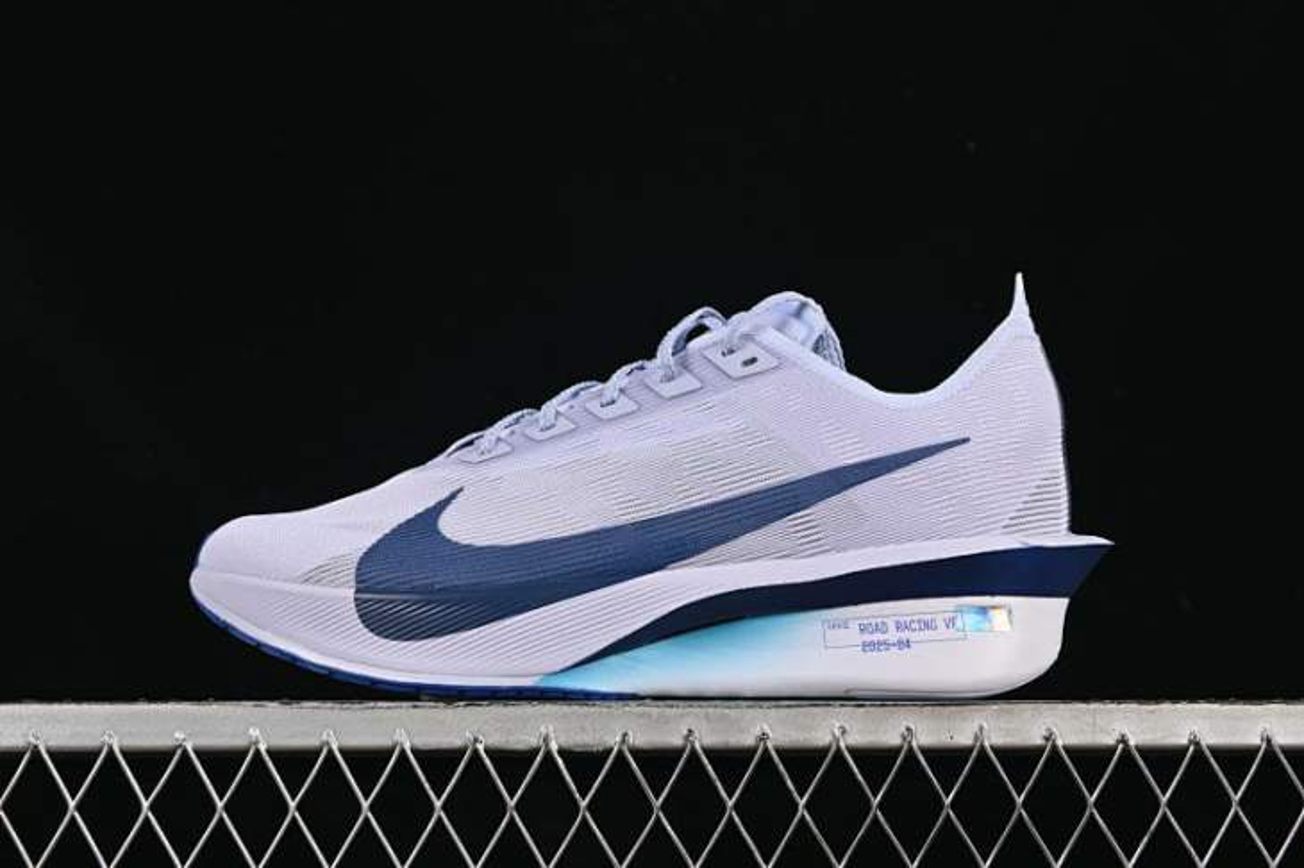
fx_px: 2715
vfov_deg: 18.2
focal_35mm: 75
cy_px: 434
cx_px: 652
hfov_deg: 27.0
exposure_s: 1/80
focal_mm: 50
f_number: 8
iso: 160
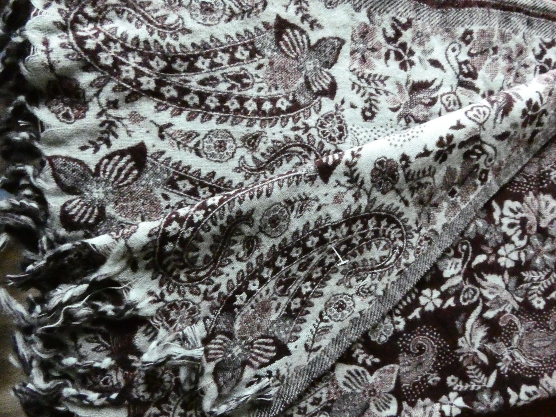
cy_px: 208
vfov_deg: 66.0
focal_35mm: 20
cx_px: 278
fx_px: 321
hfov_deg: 81.7
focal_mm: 3.6
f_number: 7.1
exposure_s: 1/25
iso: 3200
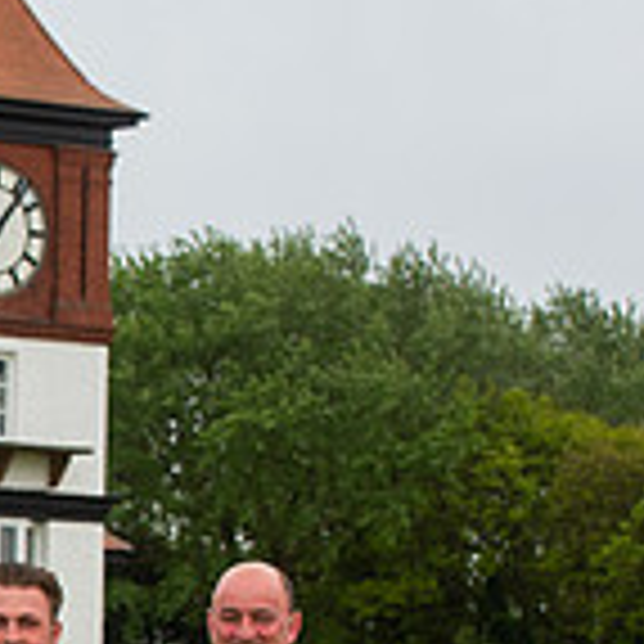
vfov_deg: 6.7
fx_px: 5473
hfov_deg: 6.5
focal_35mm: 260
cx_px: -626
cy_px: 706
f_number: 7.1
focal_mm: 70
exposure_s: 1/250
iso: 500
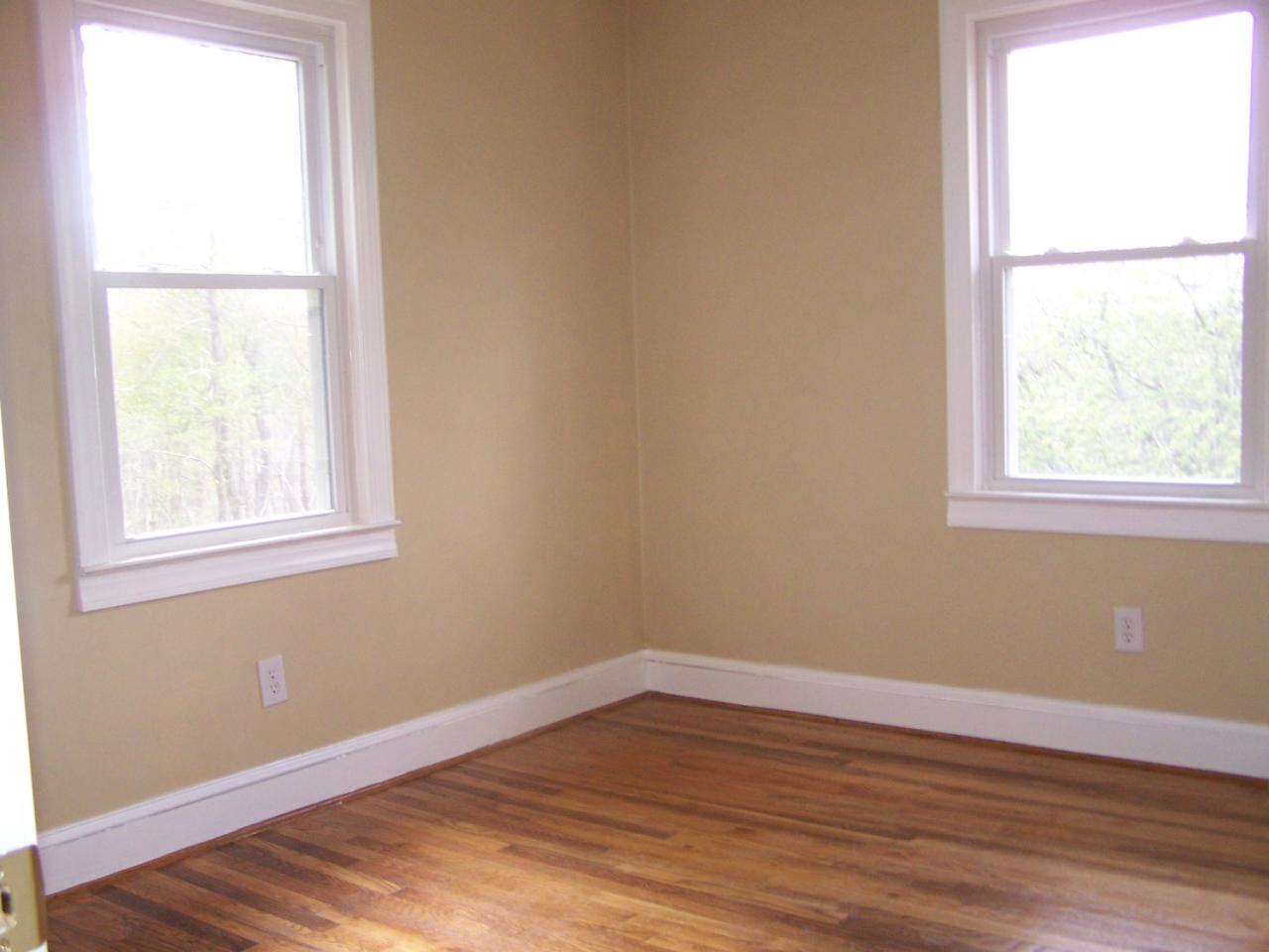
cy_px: 476
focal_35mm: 38
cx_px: 634
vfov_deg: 37.7
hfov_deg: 49.0
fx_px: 1393
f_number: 2.8
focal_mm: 6.3
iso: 160
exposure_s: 1/60
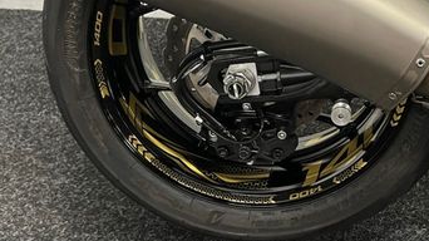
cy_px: -41
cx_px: 339
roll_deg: -1.4
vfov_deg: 21.2
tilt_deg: -18.3
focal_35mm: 53
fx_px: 603
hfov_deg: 37.9
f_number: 1.6
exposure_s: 1/50
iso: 250
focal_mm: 5.1
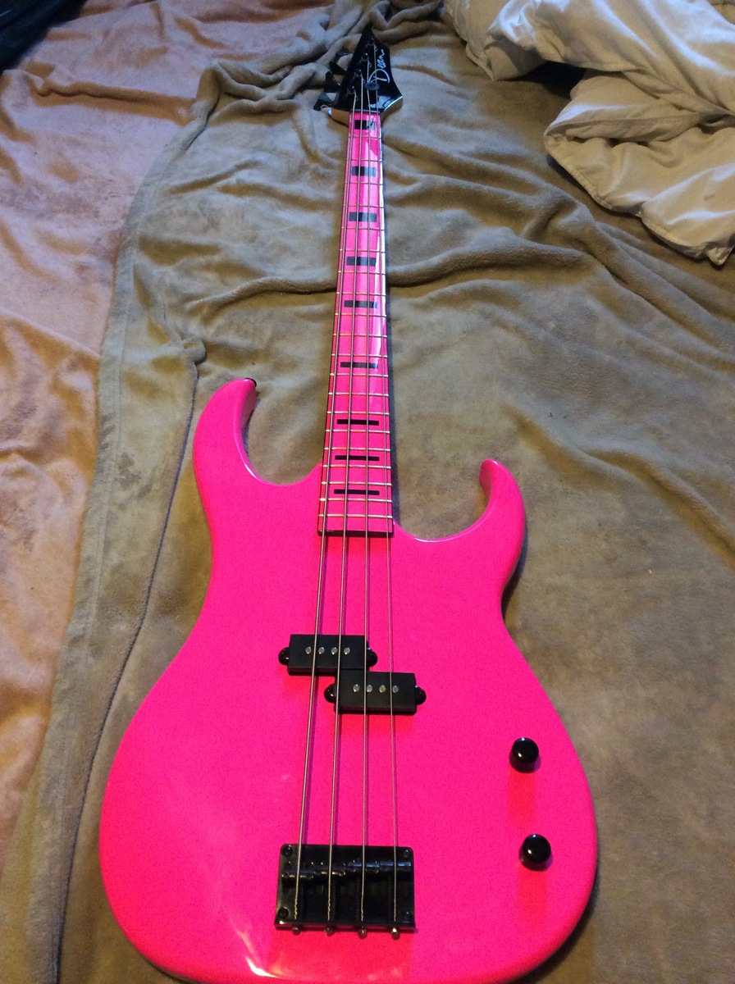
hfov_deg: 44.0
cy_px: 492
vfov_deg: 56.9
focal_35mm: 32
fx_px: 909
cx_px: 368
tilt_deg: -53.8
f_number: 2.4
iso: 320
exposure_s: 1/15
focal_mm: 3.3
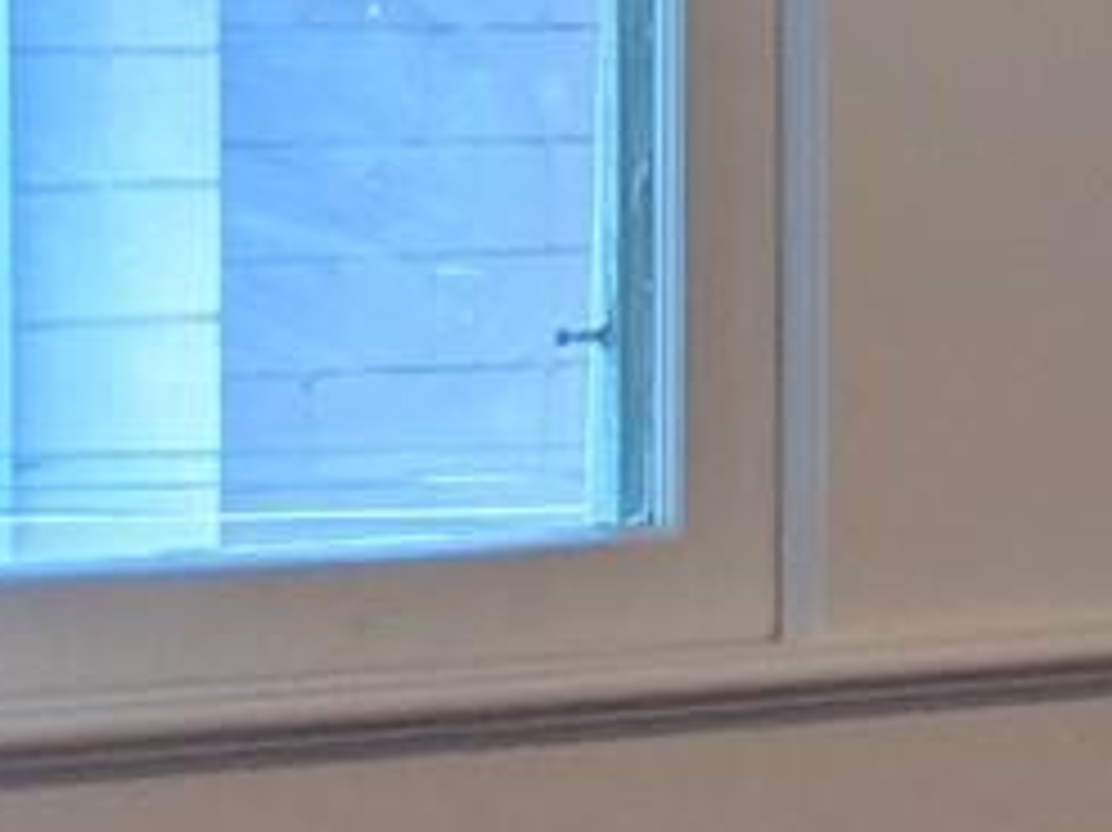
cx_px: 3354
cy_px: 94
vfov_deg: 8.4
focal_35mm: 175
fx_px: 5619
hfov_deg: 9.1
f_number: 1.8
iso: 81
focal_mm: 4.44
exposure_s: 1/59.9
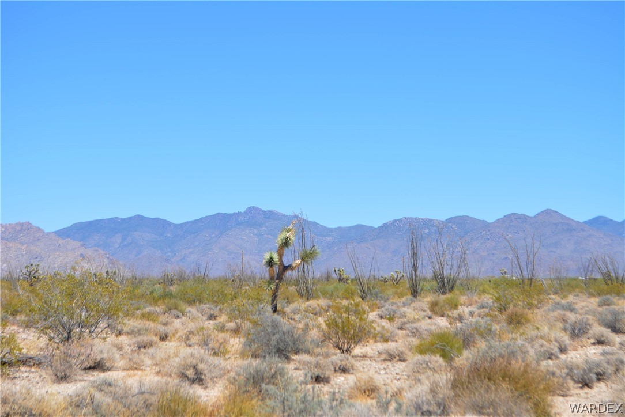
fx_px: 1355
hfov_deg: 26.0
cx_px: 312
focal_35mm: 78
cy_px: 208
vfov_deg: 17.5
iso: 100
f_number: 8
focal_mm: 52
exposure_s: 1/200
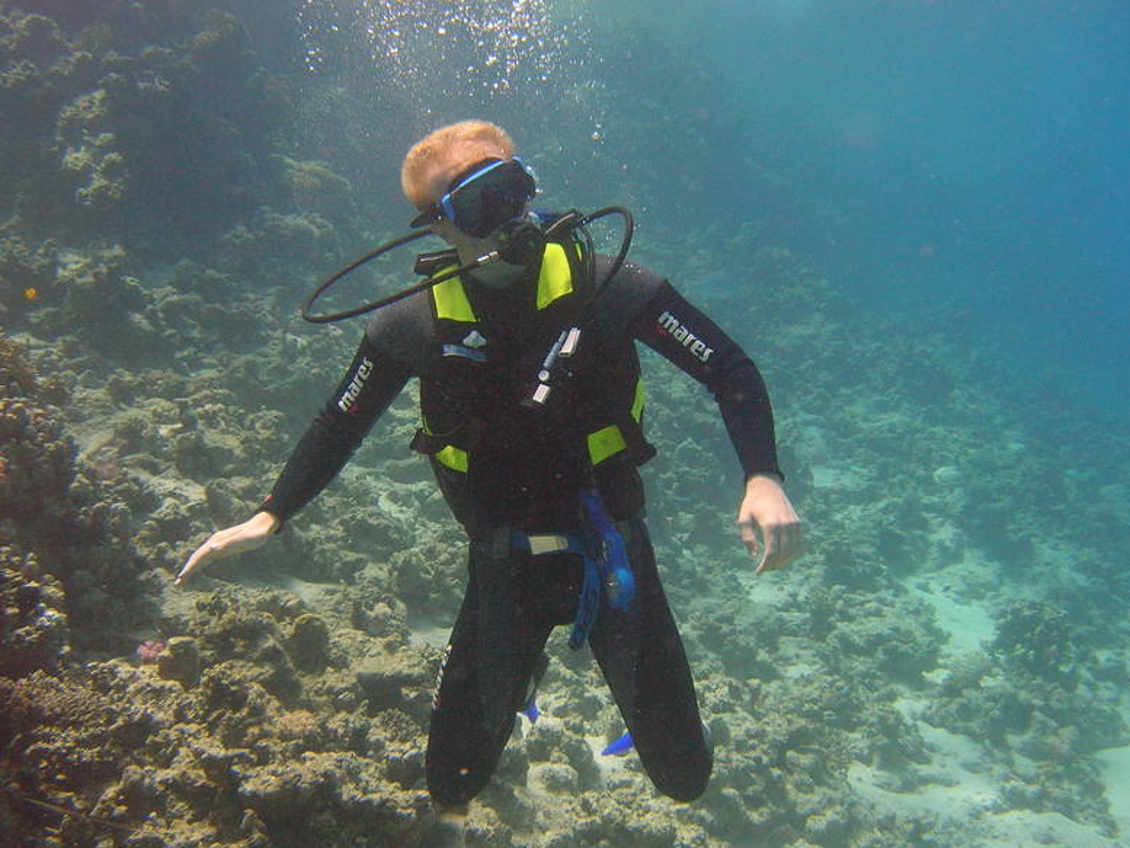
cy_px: 420
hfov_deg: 52.6
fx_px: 1143
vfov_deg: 40.7
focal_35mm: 35
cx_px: 570
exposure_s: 1/124
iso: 50
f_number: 4.9
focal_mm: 5.7
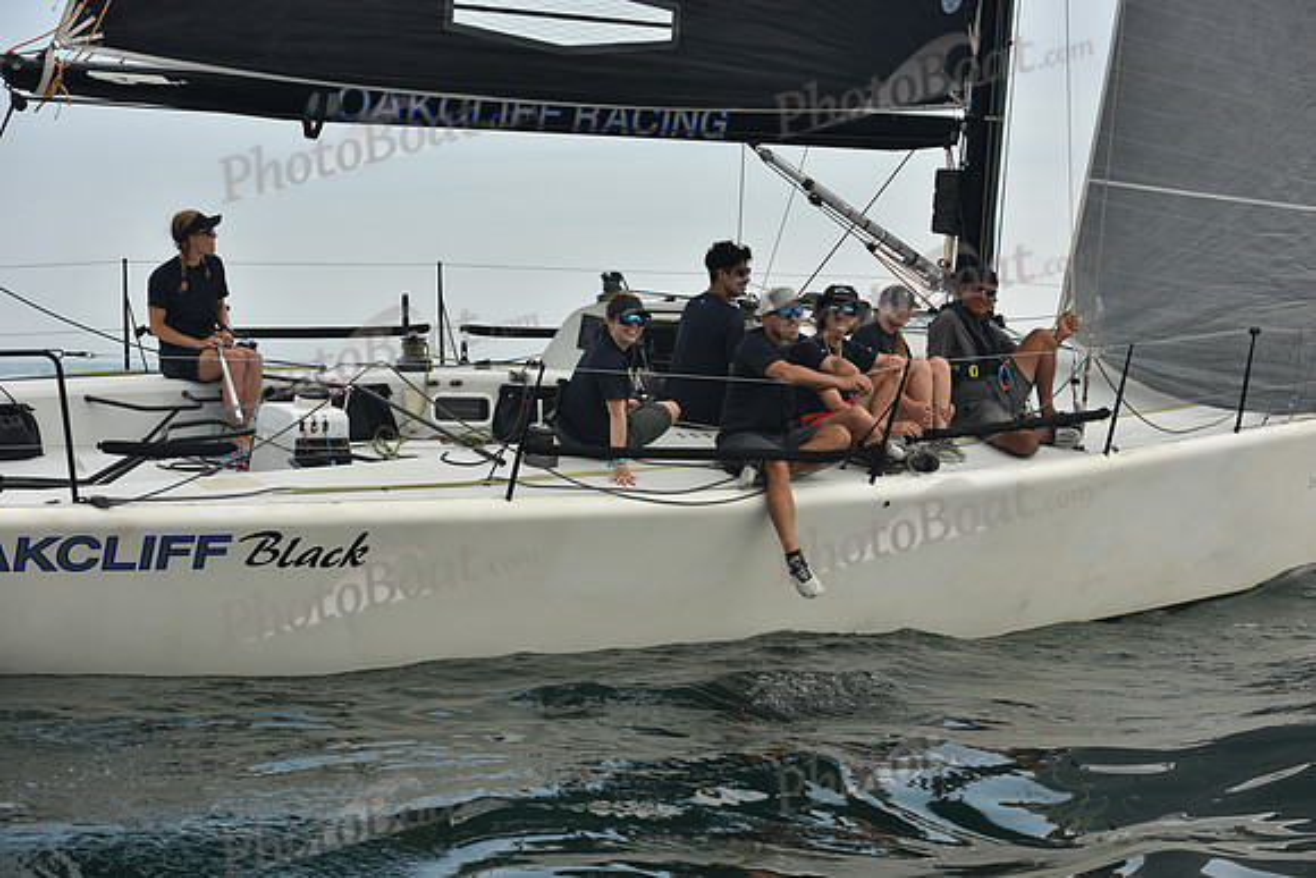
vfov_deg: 19.5
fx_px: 2559
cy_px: 439
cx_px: 658
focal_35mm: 70
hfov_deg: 28.8
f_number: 5.6
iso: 250
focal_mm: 70
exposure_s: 1/640
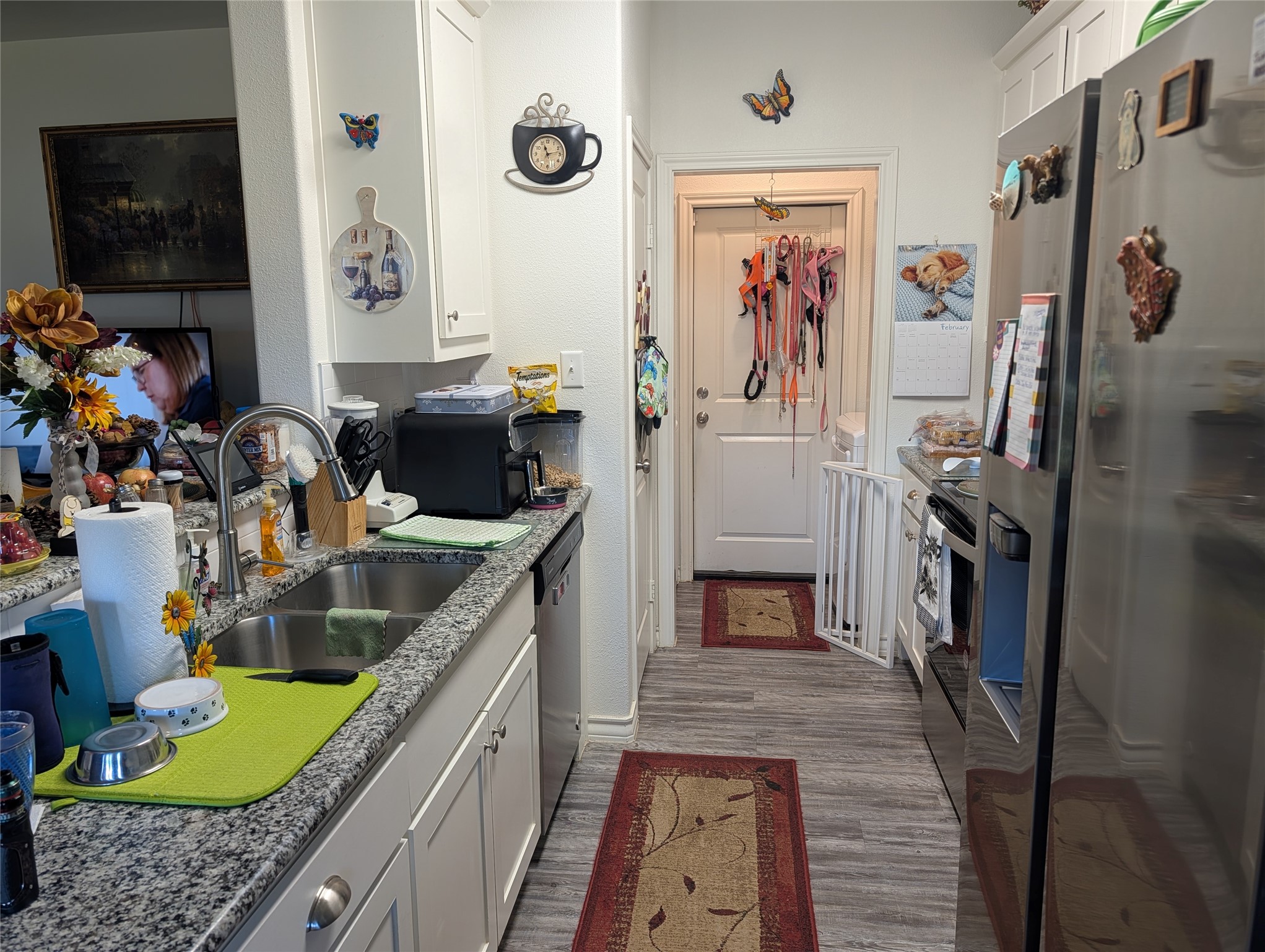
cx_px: 632
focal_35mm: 24
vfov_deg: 56.9
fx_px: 878
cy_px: 476
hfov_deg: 71.5
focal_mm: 6.9
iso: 44
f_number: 1.68
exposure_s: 1/30
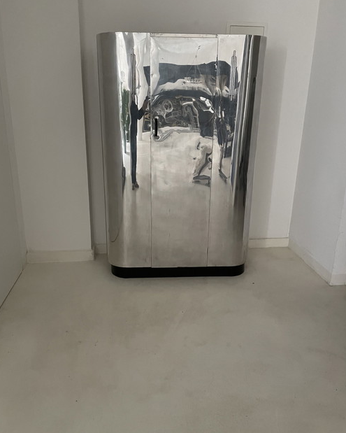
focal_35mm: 28
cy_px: 206
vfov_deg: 62.2
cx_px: 171
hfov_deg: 51.5
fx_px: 358
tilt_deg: -16.2
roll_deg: +0.6
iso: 640
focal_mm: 4.2
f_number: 1.6
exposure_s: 1/40
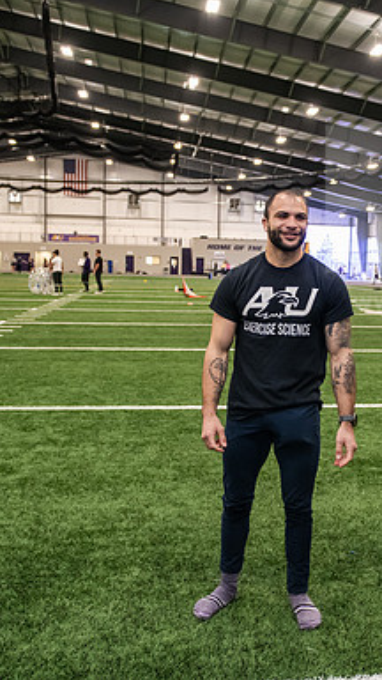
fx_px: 684
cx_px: 272
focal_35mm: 38
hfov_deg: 30.8
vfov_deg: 52.8
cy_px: 339
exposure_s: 1/200
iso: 2500
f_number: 3.2
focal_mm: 24
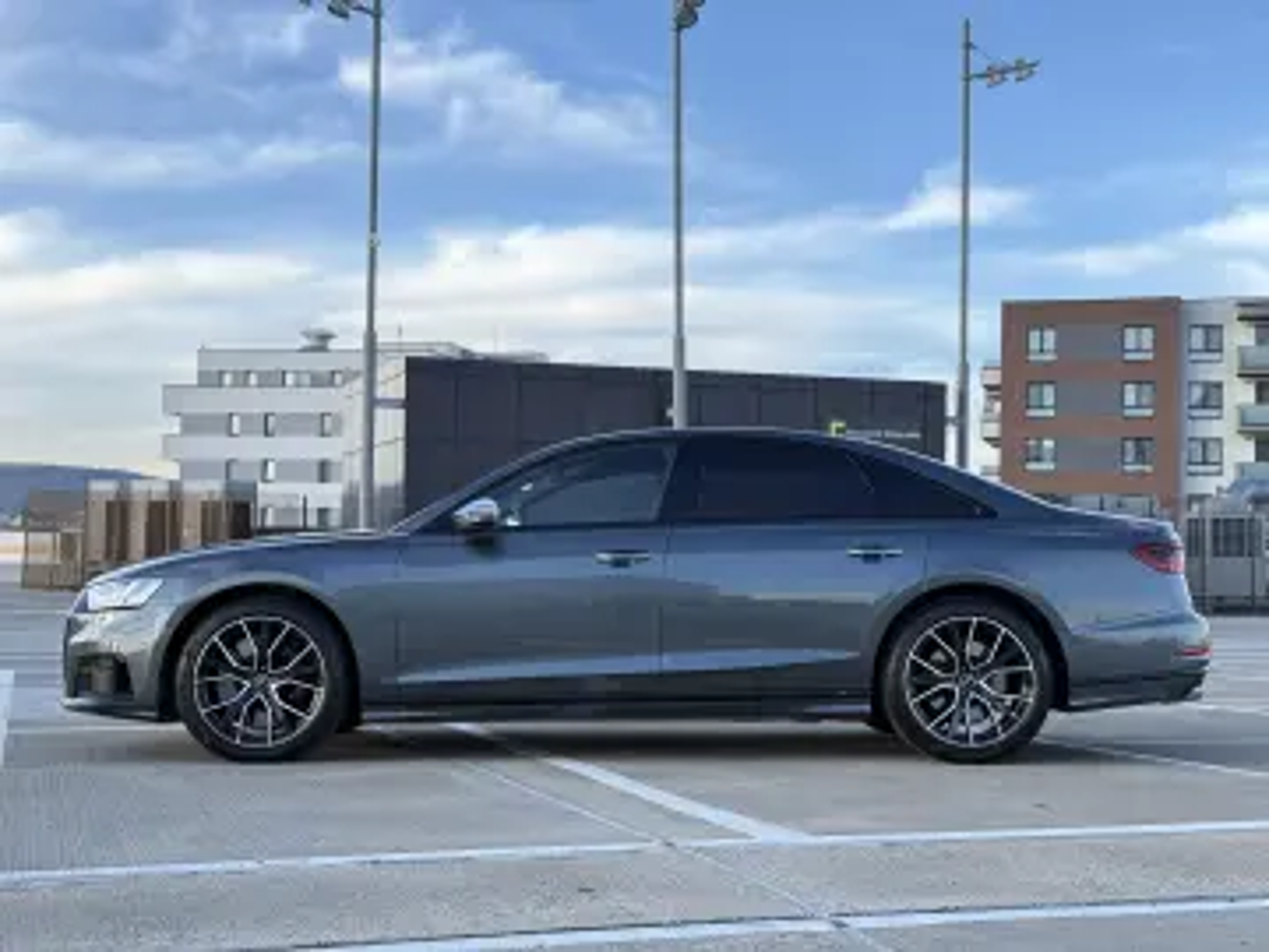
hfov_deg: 39.7
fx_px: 1760
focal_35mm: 48
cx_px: 634
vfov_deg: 30.3
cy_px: 476
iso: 80
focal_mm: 6.76
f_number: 1.78
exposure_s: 1/516
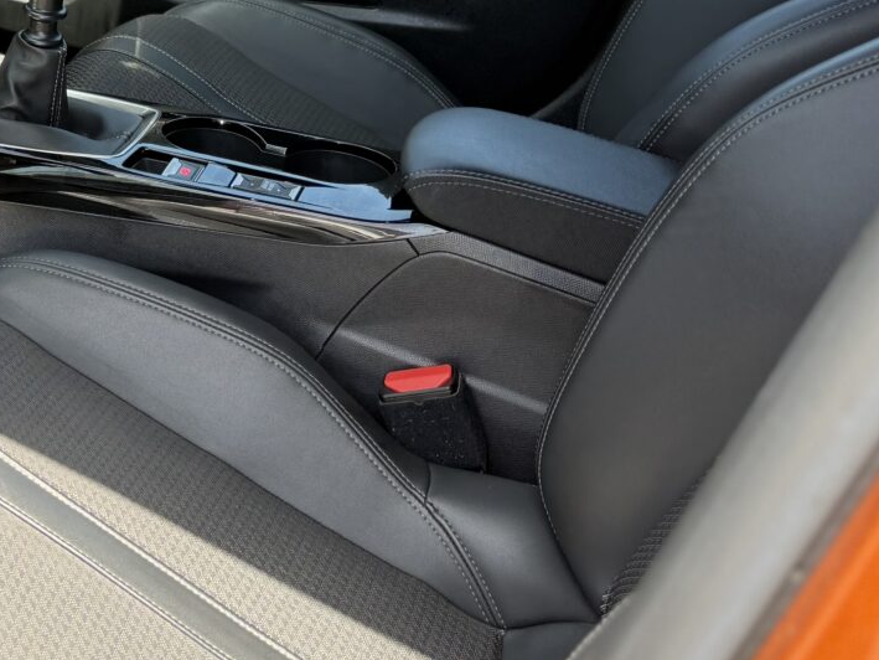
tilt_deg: -18.1
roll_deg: -3.9
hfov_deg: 26.9
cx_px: -131
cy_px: 99
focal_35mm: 65
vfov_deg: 22.2
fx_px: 1651
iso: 100
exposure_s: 1/191
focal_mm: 6.76
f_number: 1.78
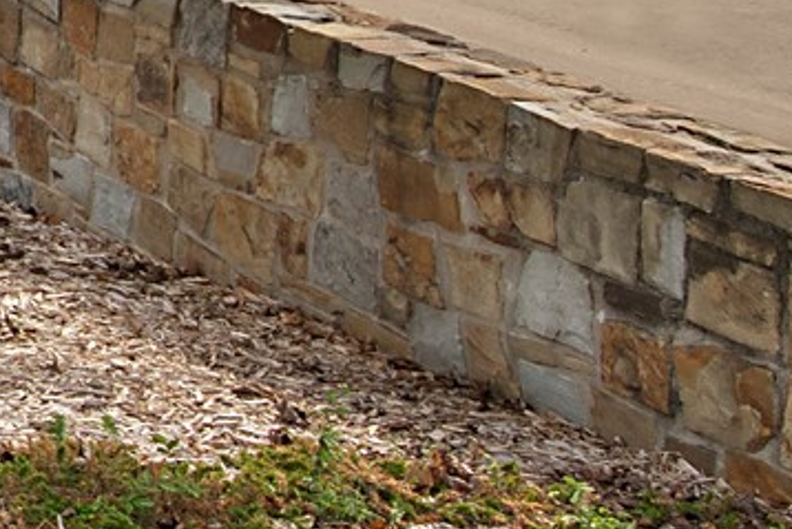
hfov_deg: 15.0
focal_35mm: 91
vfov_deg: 13.9
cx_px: -1042
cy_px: -322
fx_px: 2003
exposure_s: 1/125
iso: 100
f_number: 8
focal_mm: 10
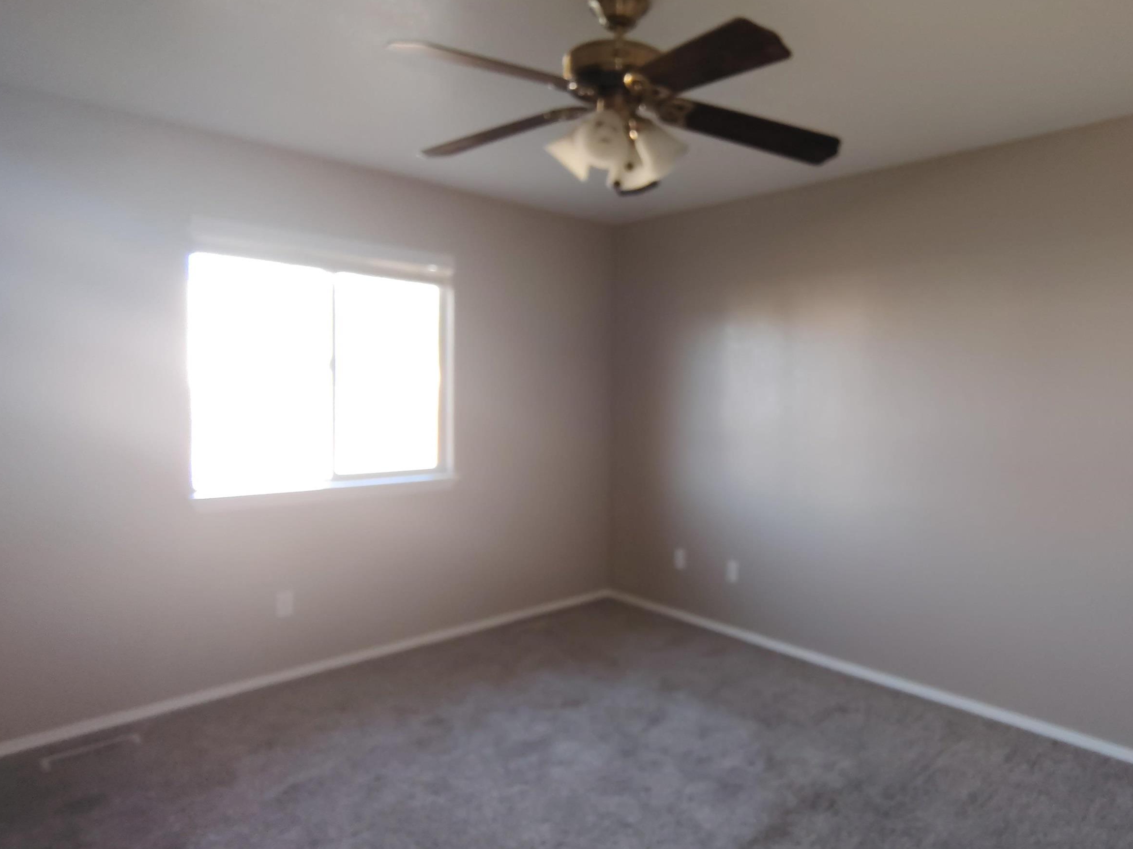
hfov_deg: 78.0
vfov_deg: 63.4
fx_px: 687
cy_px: 413
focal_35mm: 21
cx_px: 683
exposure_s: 1/40
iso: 441
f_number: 2.2
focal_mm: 2.13
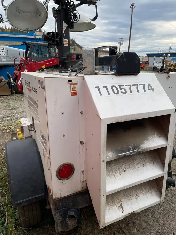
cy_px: 118
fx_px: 176
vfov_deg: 67.3
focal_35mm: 26
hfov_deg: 53.1
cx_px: 88
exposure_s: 1/1024
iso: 50
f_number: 1.6
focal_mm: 4.2
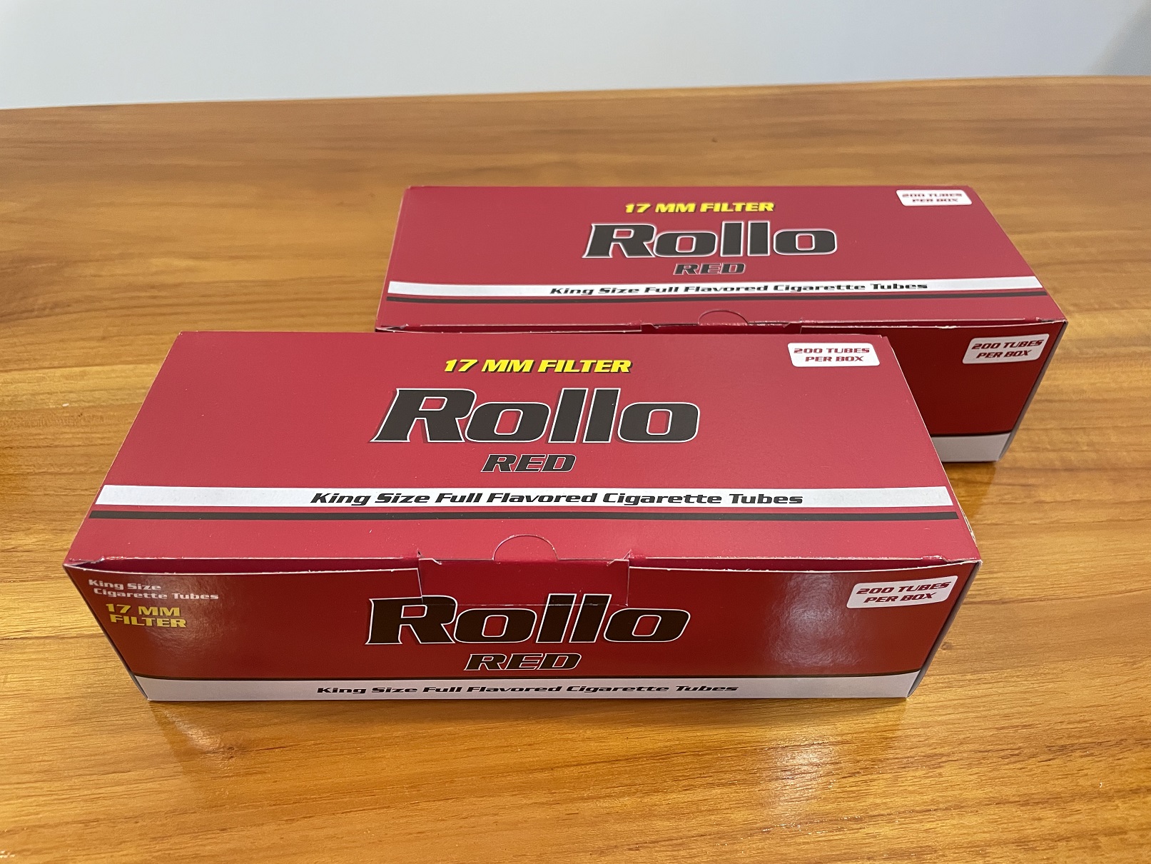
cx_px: 576
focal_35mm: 26
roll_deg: -0.6
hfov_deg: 67.3
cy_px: 432
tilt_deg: -43.7
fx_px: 865
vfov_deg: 53.1
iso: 500
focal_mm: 4.2
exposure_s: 1/60
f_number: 1.6
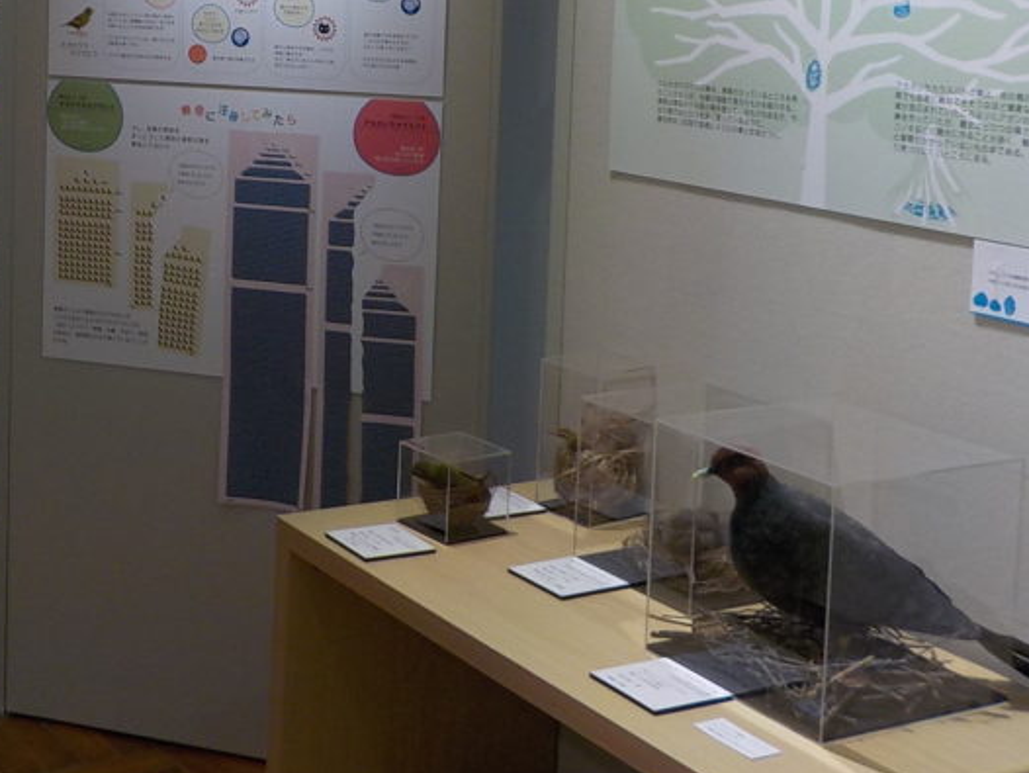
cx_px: 229
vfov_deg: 25.1
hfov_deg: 33.0
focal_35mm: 57
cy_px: 121
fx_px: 1695
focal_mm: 4.1
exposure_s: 1/100
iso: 125
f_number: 3.3
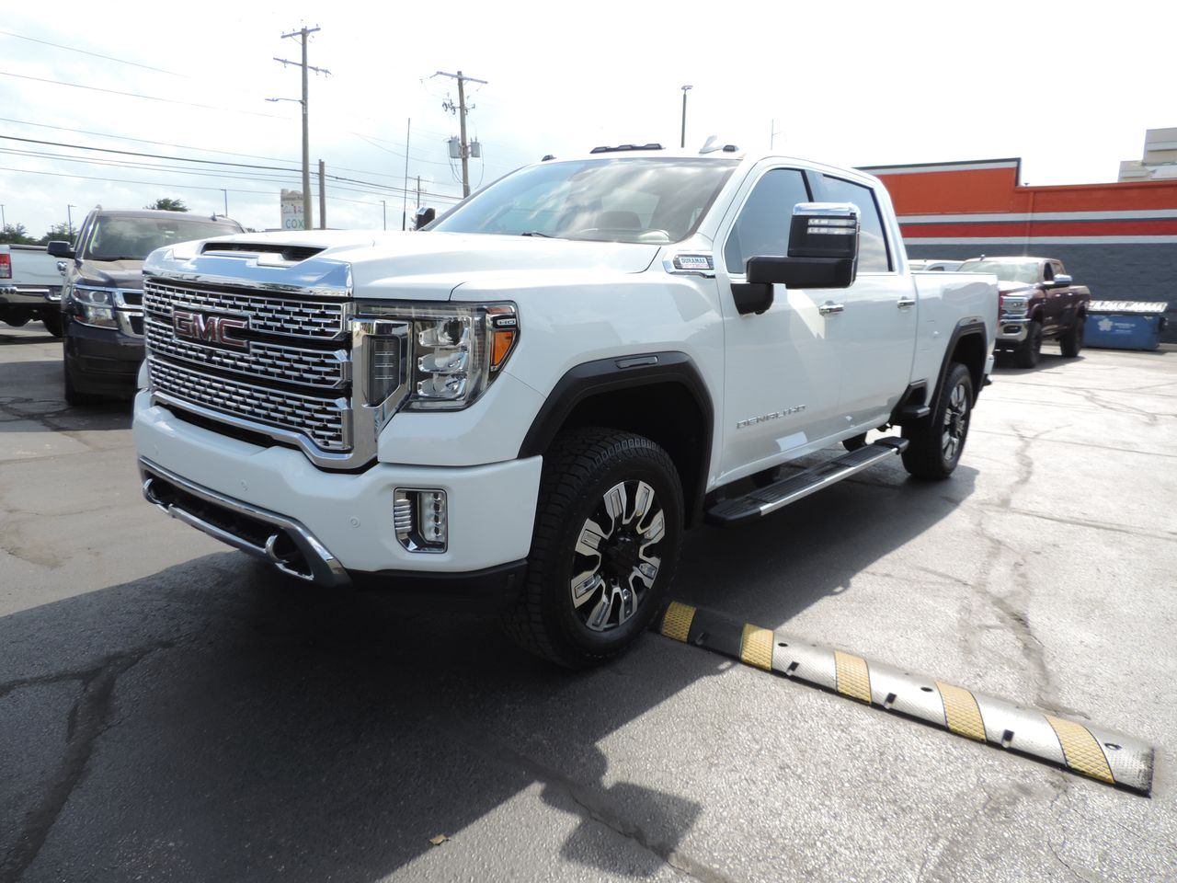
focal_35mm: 24
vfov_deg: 56.8
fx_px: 816
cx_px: 588
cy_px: 442
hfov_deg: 71.6
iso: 80
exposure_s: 1/800
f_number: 3
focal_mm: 4.3
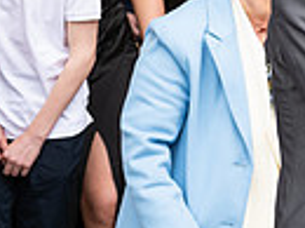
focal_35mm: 155
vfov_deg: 9.5
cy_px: 55
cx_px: 666
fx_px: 1363
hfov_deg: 11.2
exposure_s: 1/160
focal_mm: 36
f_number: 3.5
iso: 125
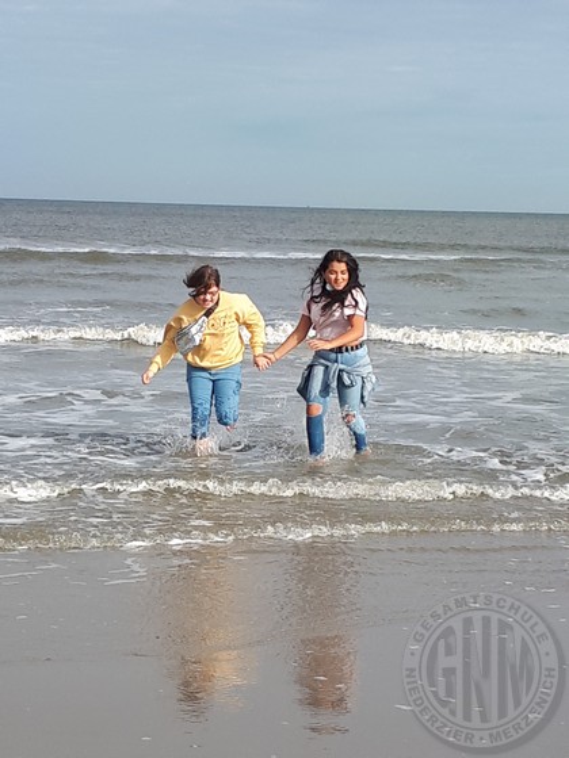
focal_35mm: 27
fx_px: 592
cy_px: 379
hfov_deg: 51.4
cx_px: 284
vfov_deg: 65.3
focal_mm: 3.6
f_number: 1.9
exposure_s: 1/1206
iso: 40
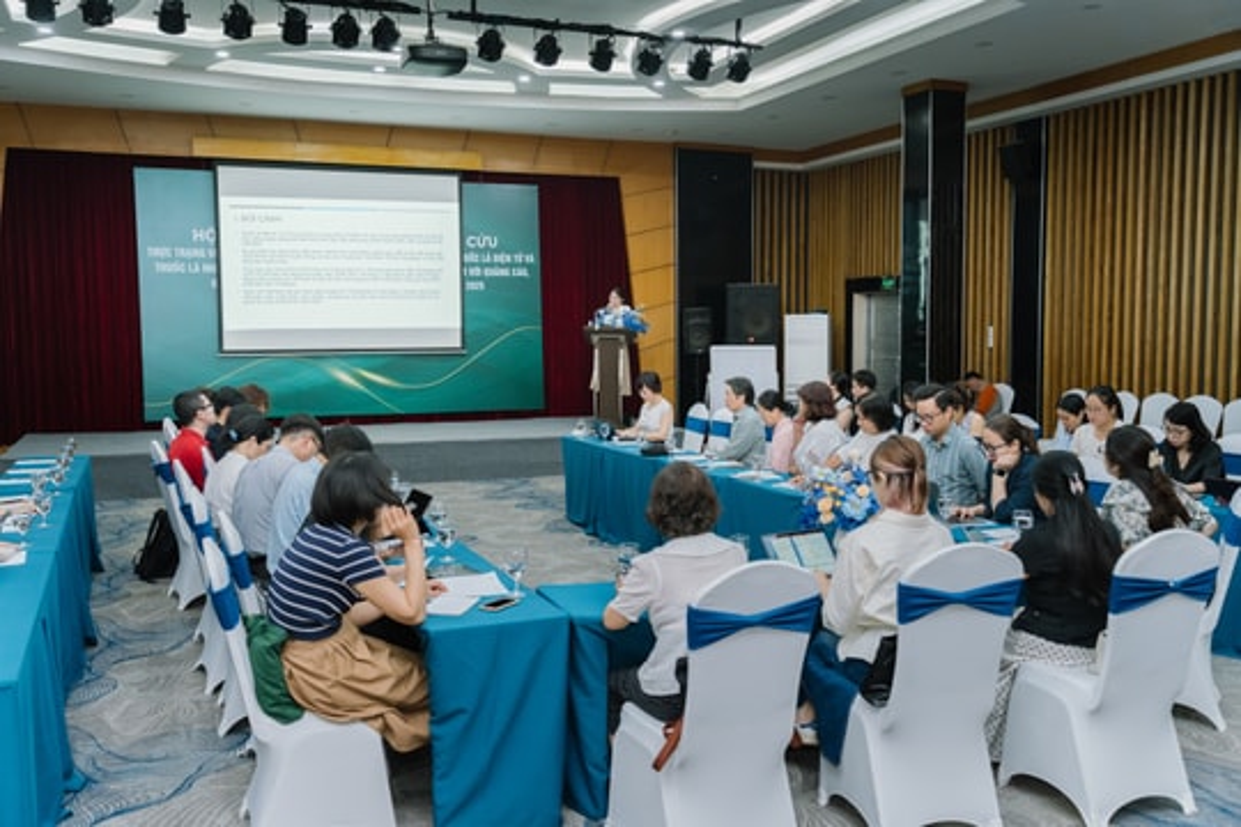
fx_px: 1103
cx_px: 620
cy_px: 414
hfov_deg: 58.7
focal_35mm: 32
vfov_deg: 41.1
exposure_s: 1/100
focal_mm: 32
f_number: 4
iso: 1000
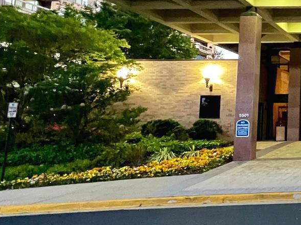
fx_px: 391
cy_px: 62
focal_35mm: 45
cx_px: 408
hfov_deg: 30.9
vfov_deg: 31.7
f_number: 1.8
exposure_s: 1/40
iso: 800
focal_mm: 1.57
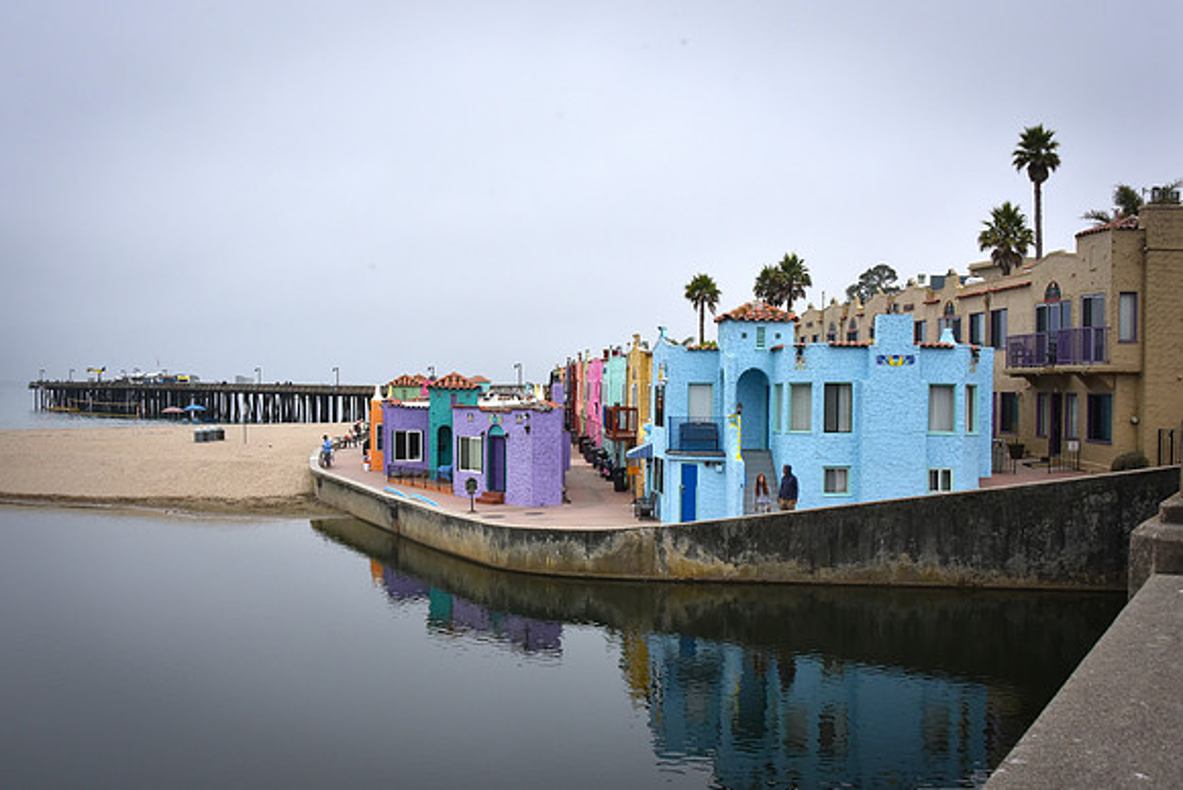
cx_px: 592
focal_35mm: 35
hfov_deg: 54.4
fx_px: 1150
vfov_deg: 37.9
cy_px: 395
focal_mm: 35
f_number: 14
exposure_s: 1/500
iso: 640
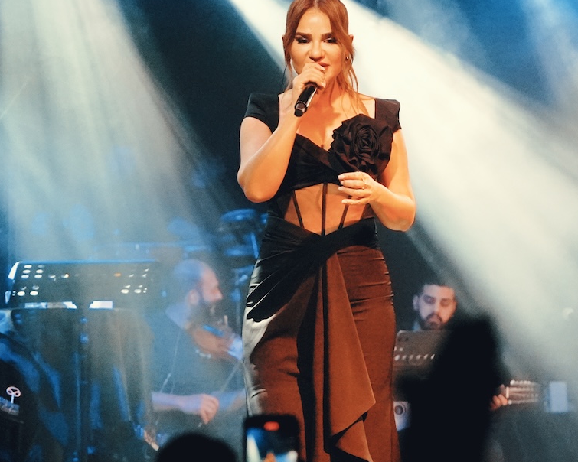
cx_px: 315
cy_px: 157
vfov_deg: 11.5
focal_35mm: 134
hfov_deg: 14.4
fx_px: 2292
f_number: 2.8
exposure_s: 1/800
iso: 12800
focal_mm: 70
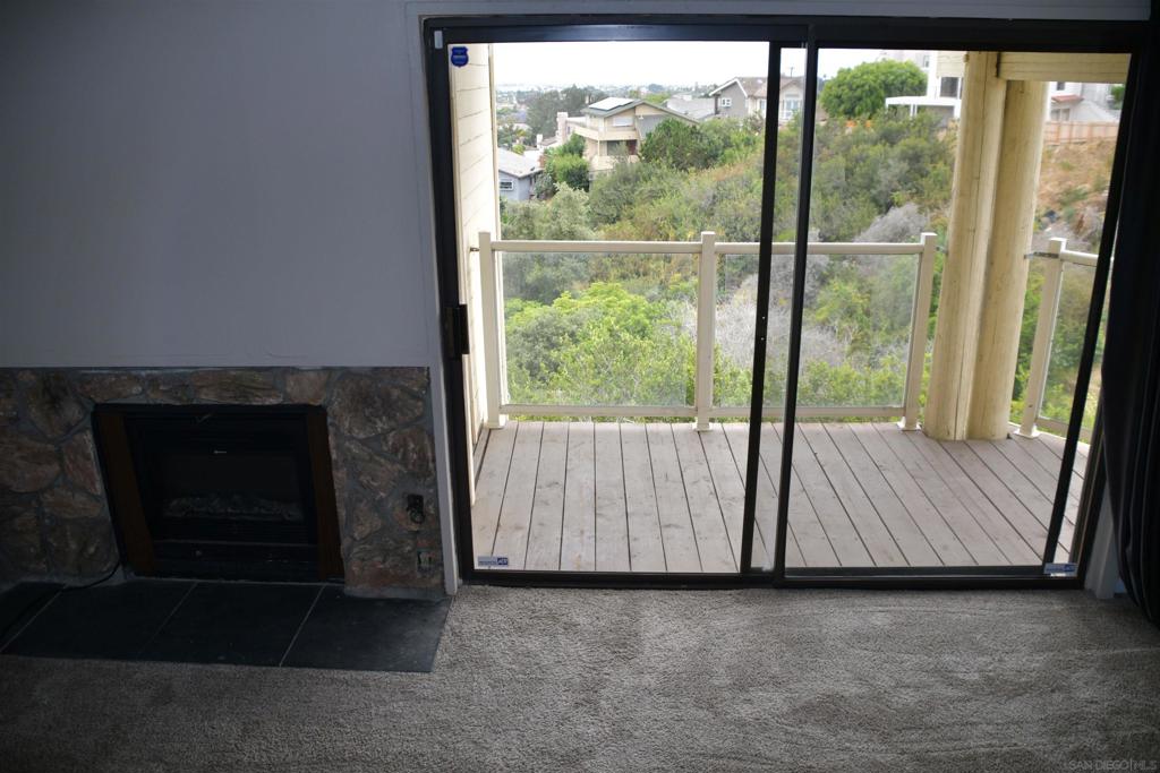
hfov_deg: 67.4
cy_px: 386
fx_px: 870
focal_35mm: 27
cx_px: 580
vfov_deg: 47.9
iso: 200
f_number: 3.5
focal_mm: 18
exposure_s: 1/320
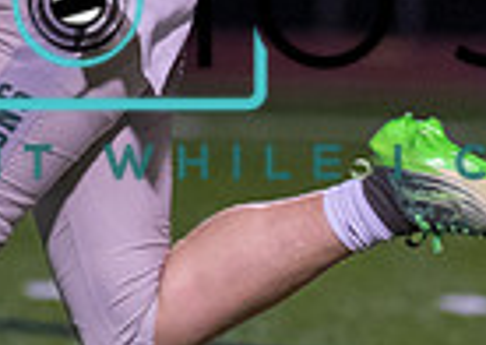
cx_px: -113
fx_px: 15374
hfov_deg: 1.8
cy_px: -21
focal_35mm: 1116
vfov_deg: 1.3
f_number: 2.8
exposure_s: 1/1000
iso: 2500
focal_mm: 175
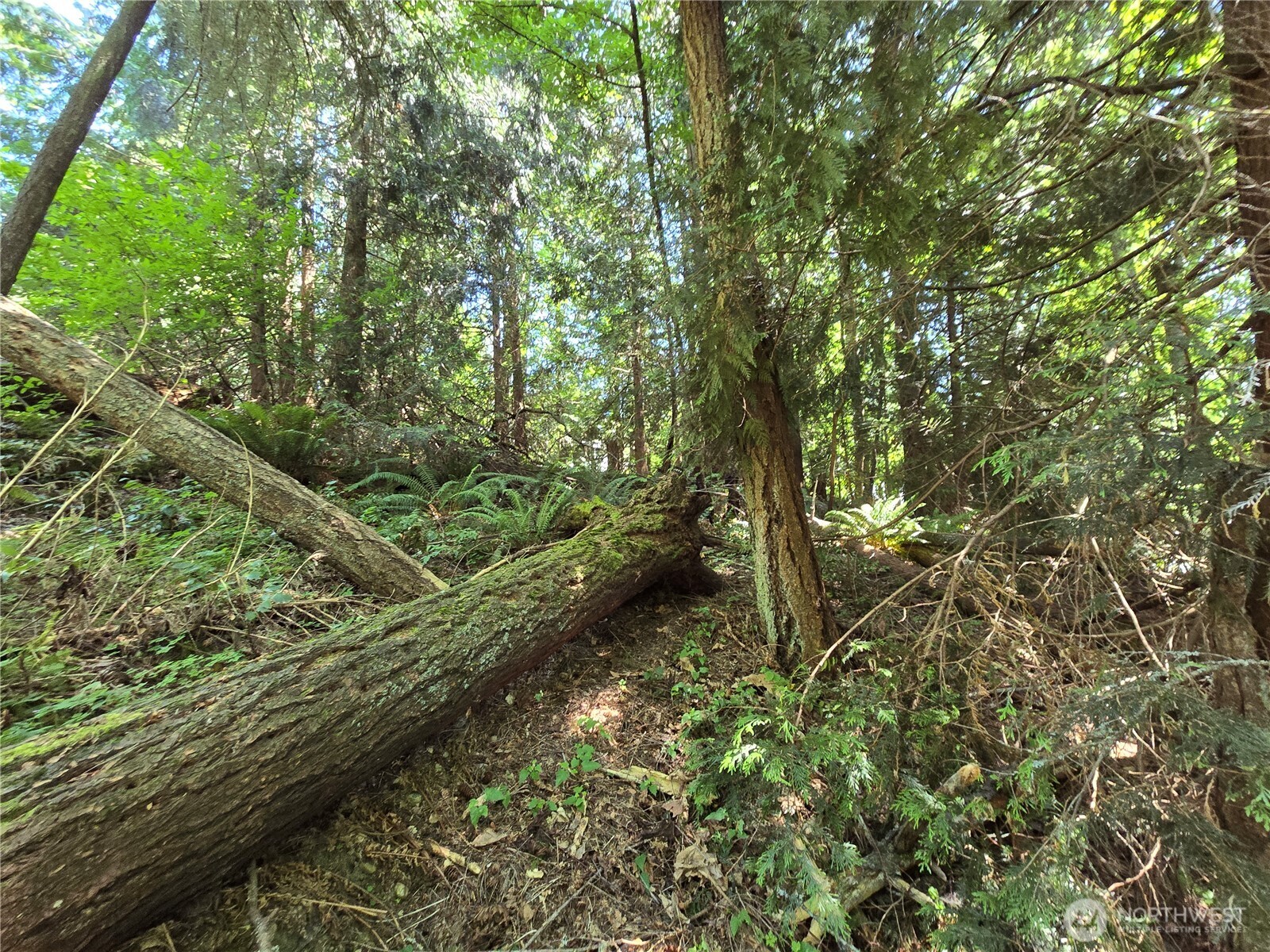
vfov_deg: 89.9
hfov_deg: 106.2
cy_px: 476
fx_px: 477
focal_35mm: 13
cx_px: 635
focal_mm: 2.2
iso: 250
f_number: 2.2
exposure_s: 1/60
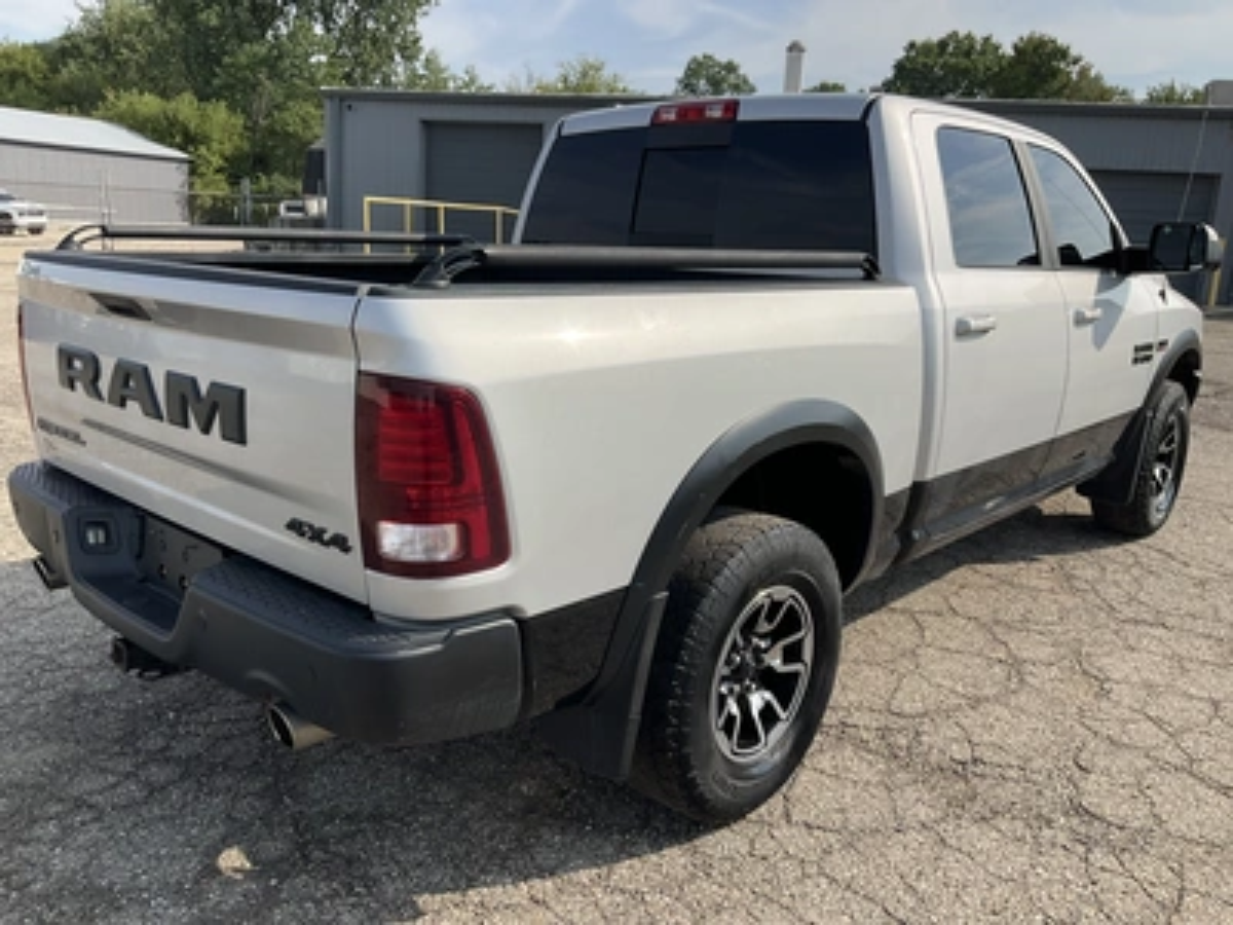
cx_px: 616
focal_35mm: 29
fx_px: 1033
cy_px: 462
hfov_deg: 61.7
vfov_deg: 48.2
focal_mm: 3
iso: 25
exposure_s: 1/1848
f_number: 1.8
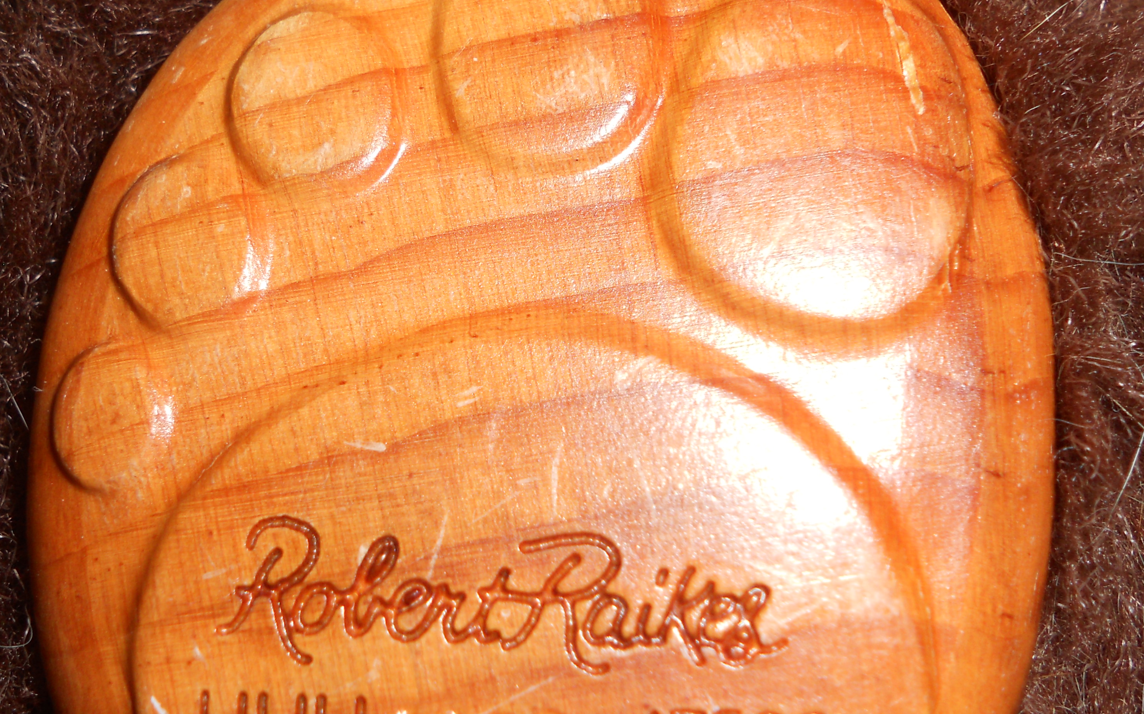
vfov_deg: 27.9
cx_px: 482
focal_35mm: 46
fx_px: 1434
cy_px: 303
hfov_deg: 43.4
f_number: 8.8
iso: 80
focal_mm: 5.8
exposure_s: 1/25
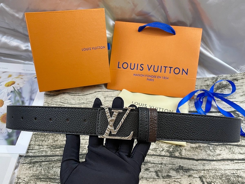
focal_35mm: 26
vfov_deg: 53.1
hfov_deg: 67.3
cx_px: 122
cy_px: 92
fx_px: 184
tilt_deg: -45.4
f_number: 1.6
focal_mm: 4.2
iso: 80
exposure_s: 1/50
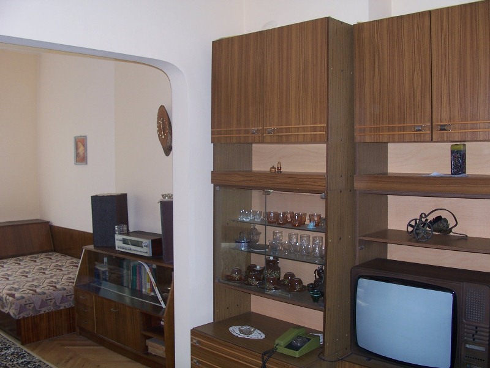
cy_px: 184
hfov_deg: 52.6
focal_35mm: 35
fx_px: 495
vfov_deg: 40.7
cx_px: 245
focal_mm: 6
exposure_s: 1/45
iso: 80
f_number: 2.8
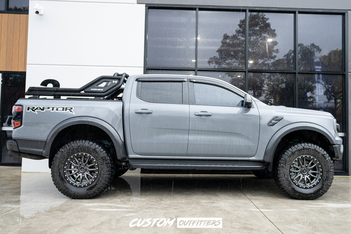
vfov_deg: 51.3
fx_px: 244
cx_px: 176
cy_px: 117
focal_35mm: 25
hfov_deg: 71.5
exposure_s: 1/160
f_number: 4
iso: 800
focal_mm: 25
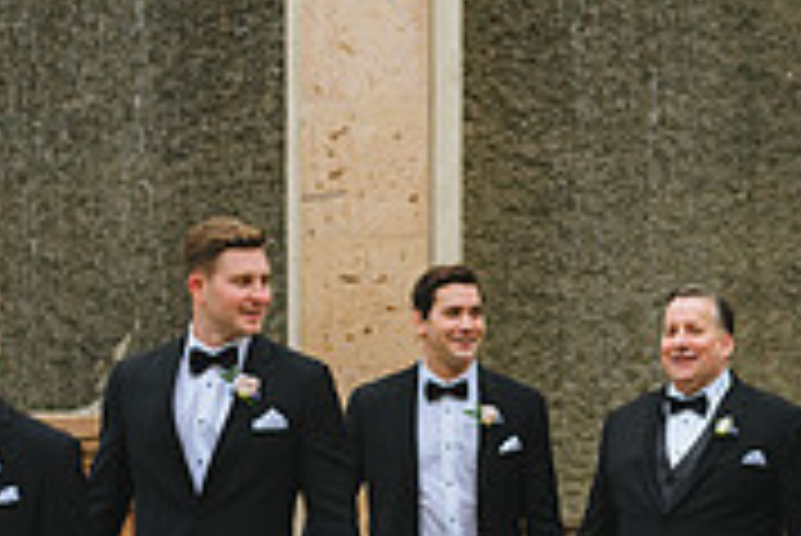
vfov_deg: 8.4
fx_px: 3652
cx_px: 794
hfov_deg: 12.4
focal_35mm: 164
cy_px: 448
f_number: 2.8
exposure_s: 1/1600
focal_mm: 50
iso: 400
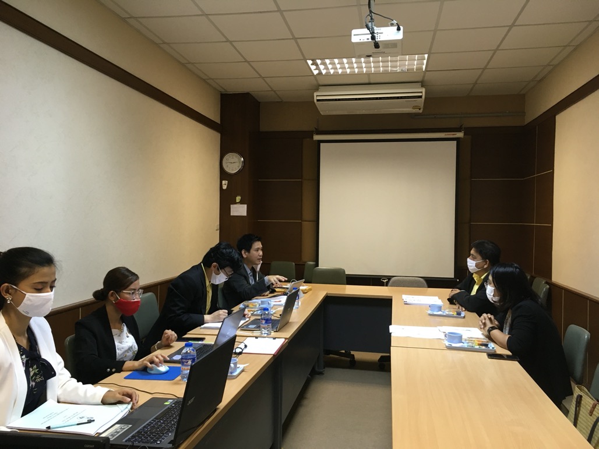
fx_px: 502
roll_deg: -0.1
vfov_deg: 48.2
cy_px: 224
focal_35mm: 29
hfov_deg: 61.7
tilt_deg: -2.2
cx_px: 300
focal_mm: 4.15
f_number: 2.2
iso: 125
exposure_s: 1/33
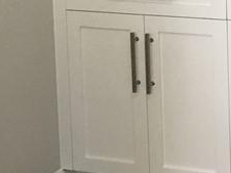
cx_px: 379
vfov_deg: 10.7
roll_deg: +1.7
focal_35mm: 132
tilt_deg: -6.8
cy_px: -115
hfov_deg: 13.7
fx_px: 881
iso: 40
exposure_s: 1/30
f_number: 2.2
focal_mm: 4.15
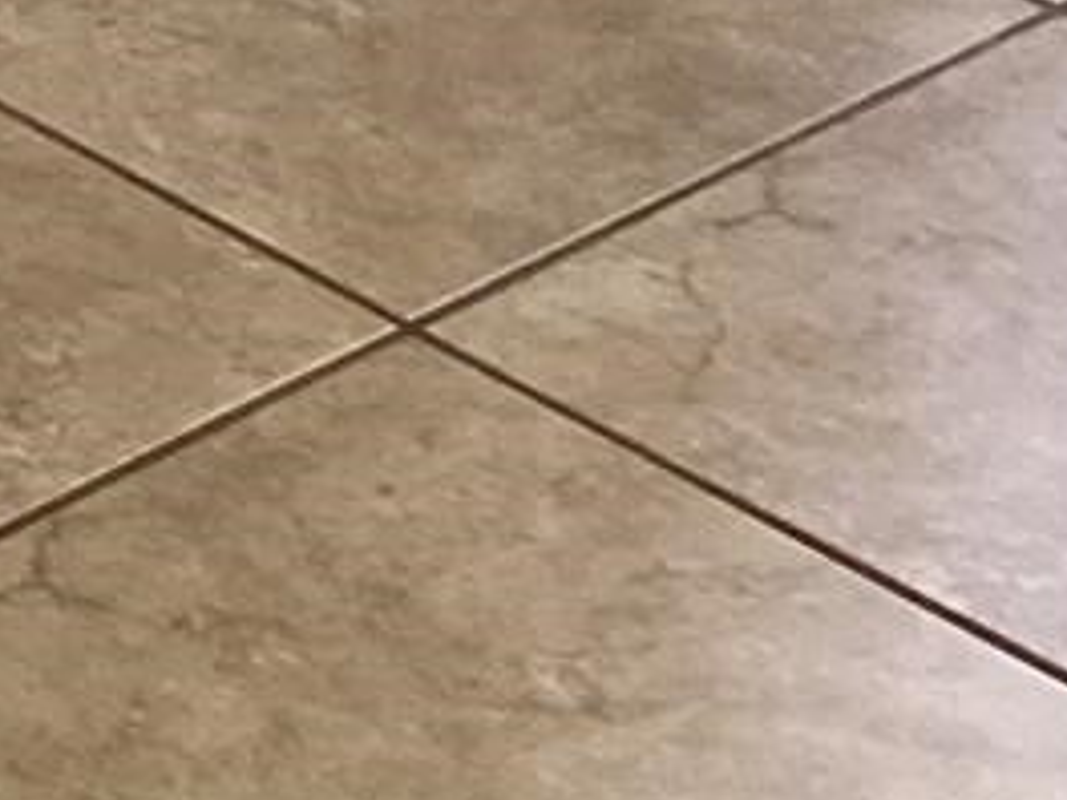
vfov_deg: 7.2
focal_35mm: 188
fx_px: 5795
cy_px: -1471
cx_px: -1014
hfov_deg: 9.8
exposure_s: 1/235
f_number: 2.4
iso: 25
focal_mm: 3.3
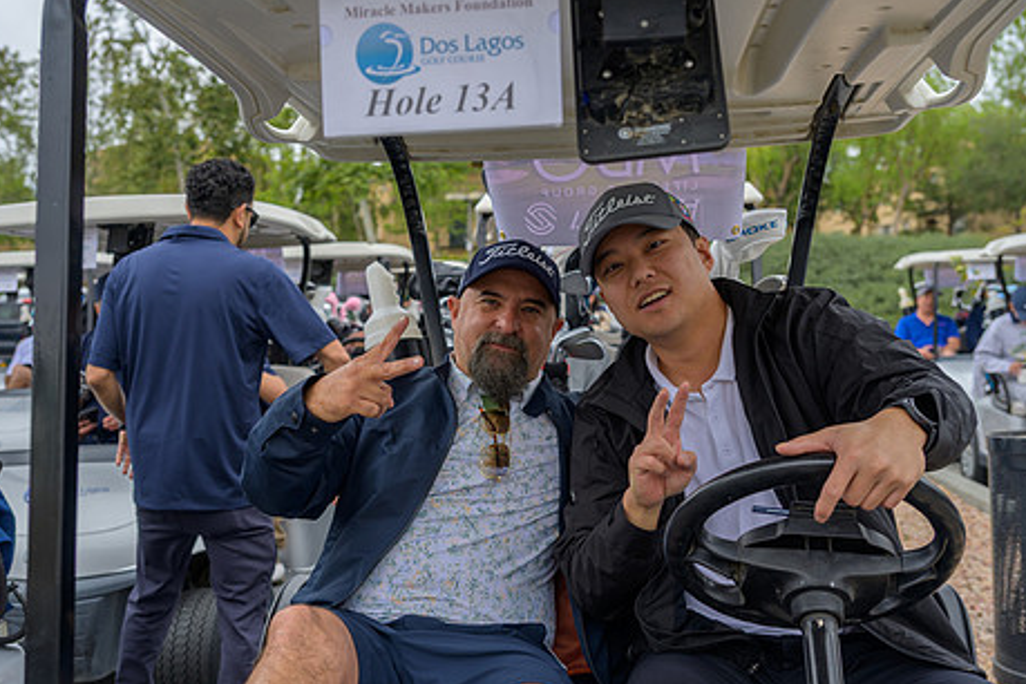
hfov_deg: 45.4
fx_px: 1225
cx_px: 472
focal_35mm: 43
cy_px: 388
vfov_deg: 31.1
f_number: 4
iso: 100
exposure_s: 1/200
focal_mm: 34
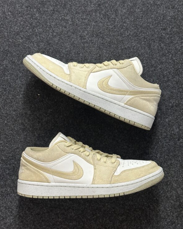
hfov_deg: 29.7
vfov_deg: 36.6
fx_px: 345
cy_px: 124
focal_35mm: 51
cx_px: 93
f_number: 1.78
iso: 200
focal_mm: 6.86
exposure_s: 1/50
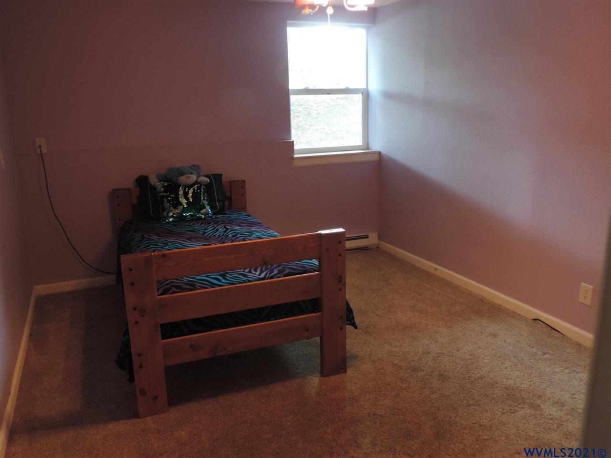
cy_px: 229
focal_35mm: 28
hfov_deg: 63.4
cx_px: 306
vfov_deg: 49.7
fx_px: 494
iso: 800
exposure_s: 1/20
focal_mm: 4.9
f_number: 3.1
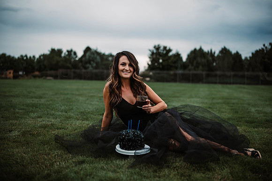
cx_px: 136
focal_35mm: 35
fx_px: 264
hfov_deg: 54.4
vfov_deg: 37.9
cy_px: 90
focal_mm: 35
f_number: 1.6
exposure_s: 1/1600
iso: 50
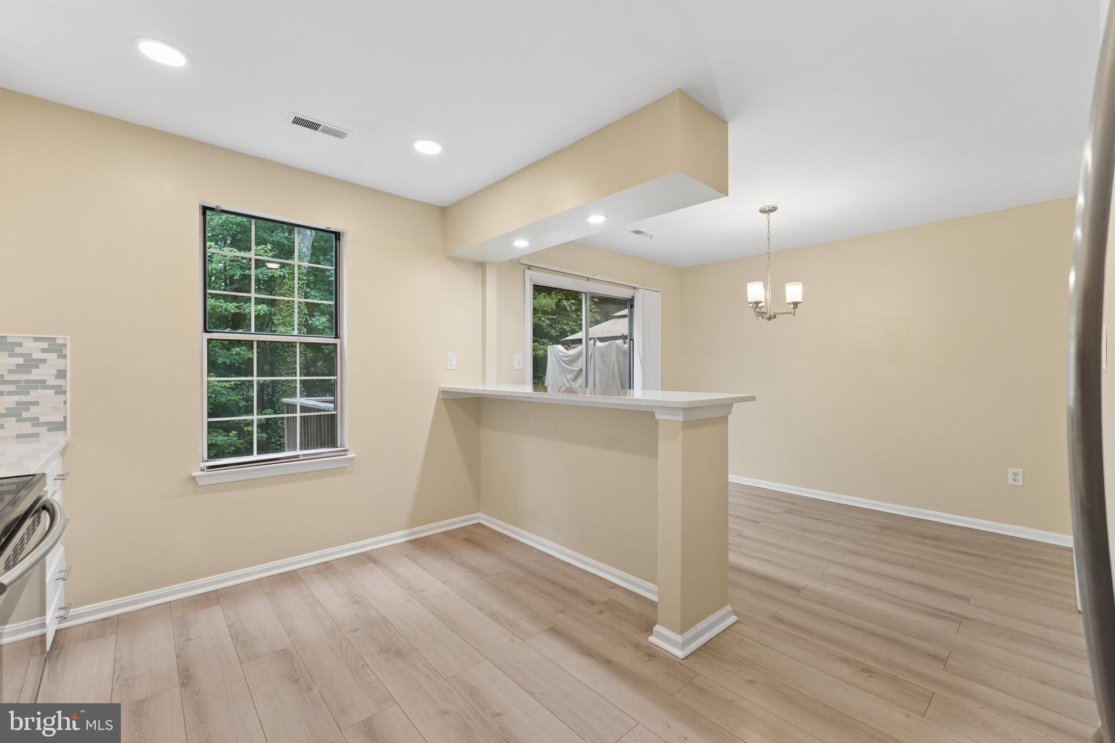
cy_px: 372
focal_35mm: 15
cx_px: 558
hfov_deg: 101.5
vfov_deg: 78.4
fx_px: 455
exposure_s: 1/100
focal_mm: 14.7
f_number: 7.1
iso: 1250
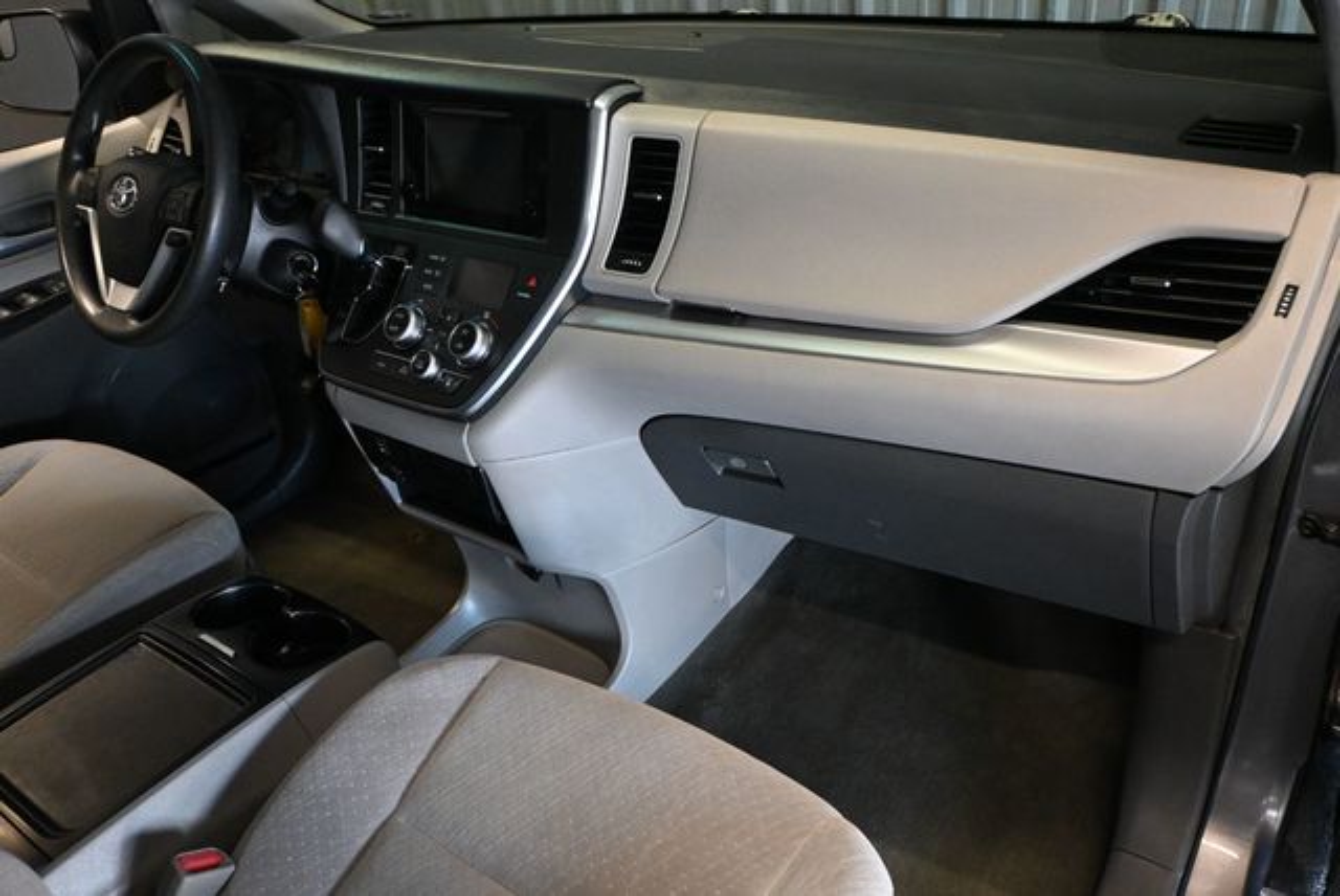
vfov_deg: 46.9
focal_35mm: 28
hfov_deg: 65.9
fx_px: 1034
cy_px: 448
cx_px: 670
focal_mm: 18.5
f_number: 3.8
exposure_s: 1/100
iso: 3200
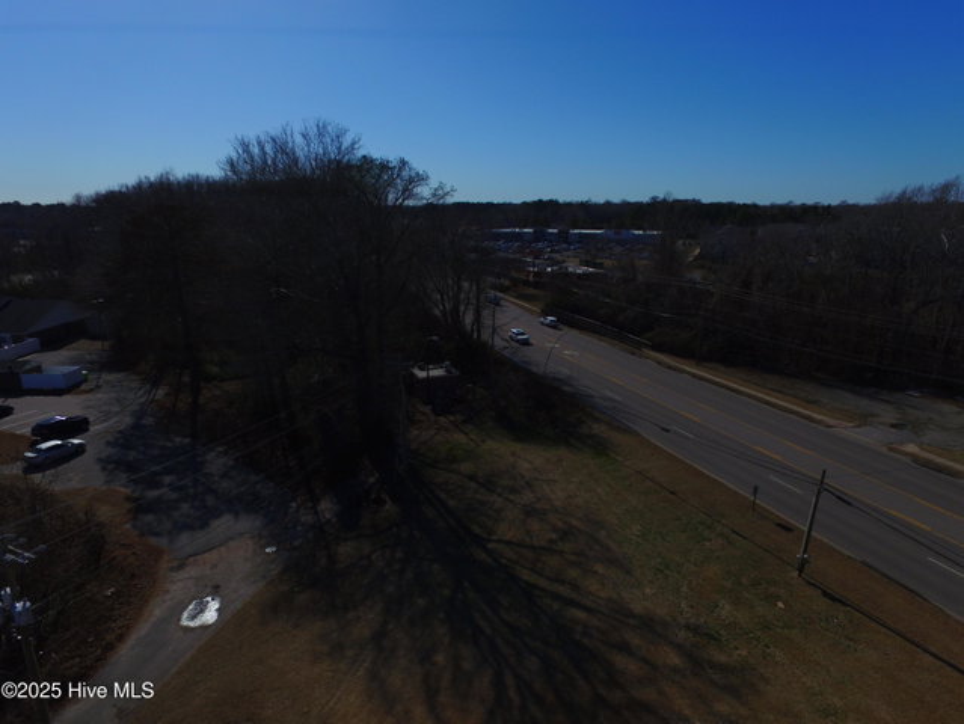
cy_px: 362
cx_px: 482
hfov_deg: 81.7
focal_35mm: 20
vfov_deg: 66.0
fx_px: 557
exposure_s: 1/4098
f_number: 2.8
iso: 100
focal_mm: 3.61
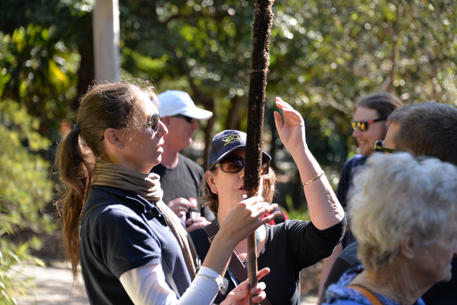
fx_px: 1714
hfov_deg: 15.2
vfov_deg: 10.2
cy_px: 152
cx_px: 228
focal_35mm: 135
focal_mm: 135
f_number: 5.6
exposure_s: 1/125
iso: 200
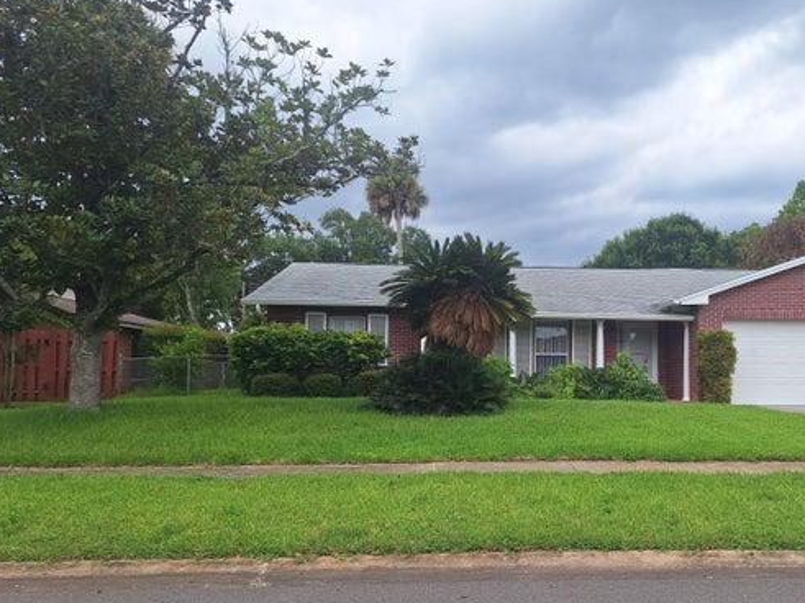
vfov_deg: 46.6
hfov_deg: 59.2
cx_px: 505
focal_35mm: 30
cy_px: 346
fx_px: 697
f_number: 1.8
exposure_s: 1/265
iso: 40
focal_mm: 5.54
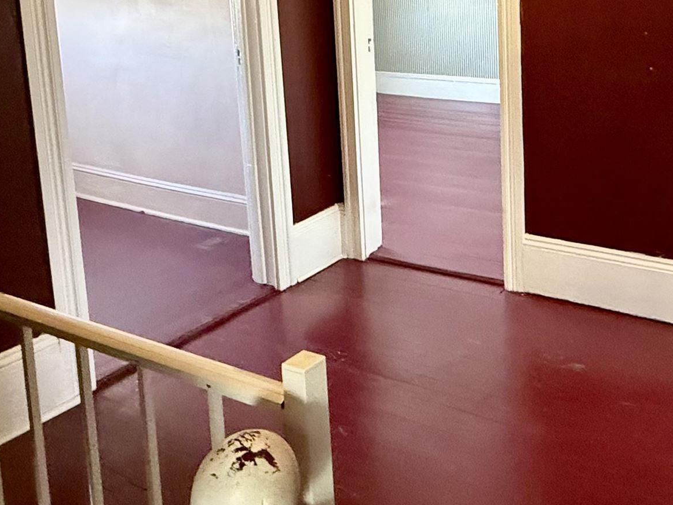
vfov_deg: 36.8
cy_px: 72
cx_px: 559
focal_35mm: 37
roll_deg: +0.2
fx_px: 719
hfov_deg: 46.8
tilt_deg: -7.6
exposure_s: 1/60
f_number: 2.2
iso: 1000
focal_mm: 2.22
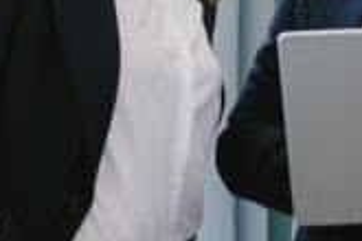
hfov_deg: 6.6
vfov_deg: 4.4
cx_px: 415
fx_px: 3117
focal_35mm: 310
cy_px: 151
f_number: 2.5
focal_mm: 50
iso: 200
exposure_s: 1/250
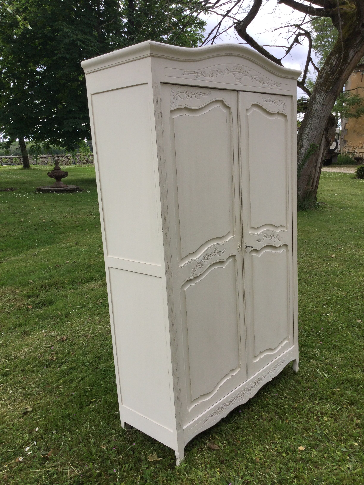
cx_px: 182
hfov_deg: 45.4
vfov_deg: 58.4
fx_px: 435
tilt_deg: -12.9
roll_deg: -0.6
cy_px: 242
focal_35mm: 31
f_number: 2.4
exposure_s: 1/326
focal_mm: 3.3
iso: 25
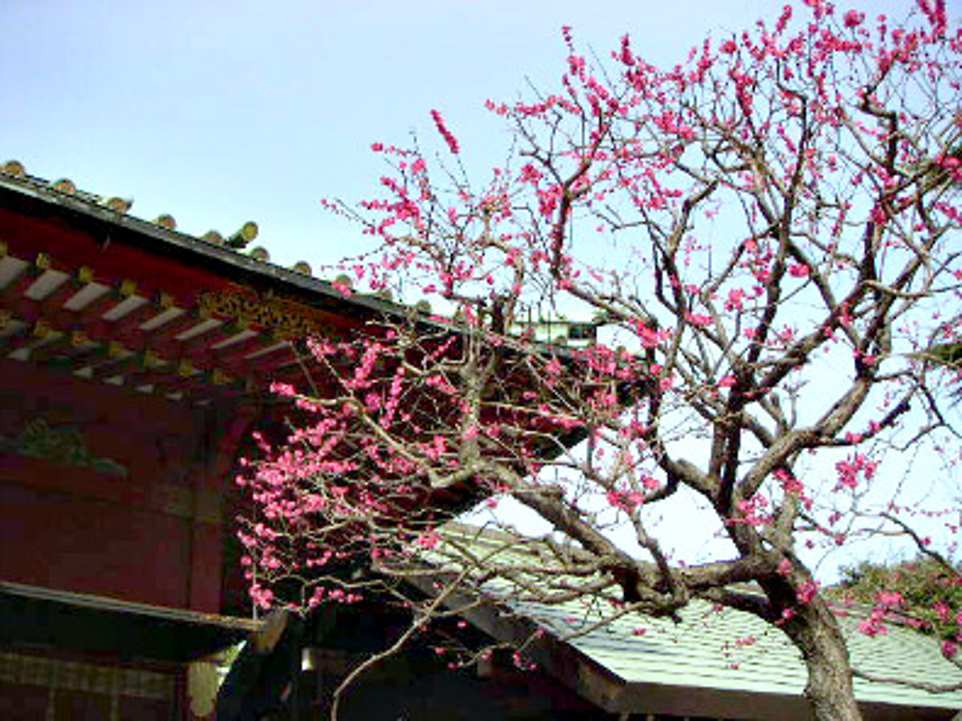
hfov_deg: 50.2
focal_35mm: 37
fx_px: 1028
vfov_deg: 38.6
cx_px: 481
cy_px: 360
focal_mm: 5.7
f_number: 6.6
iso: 160
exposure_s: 1/190
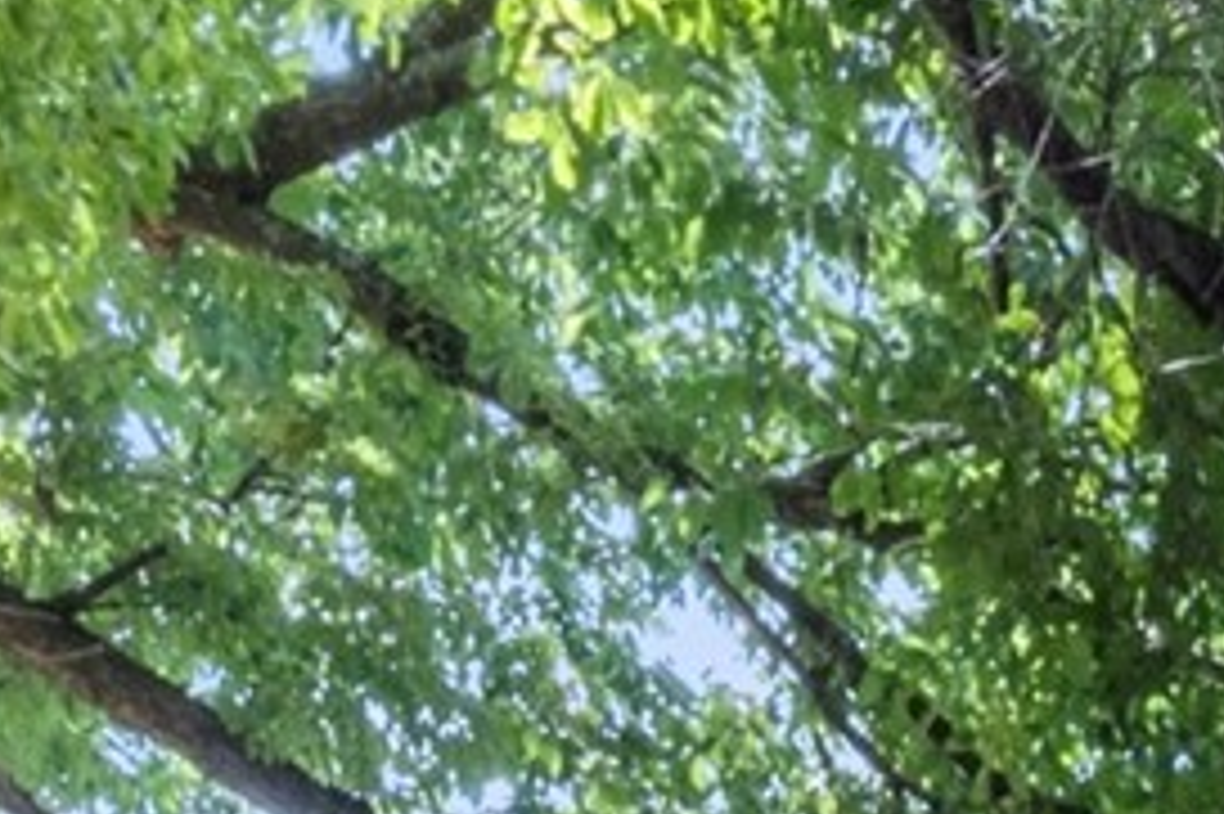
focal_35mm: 96
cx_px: 1827
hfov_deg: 18.8
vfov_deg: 8.2
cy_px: 3225
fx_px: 3262
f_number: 9
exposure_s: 1/8
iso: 800
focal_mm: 12
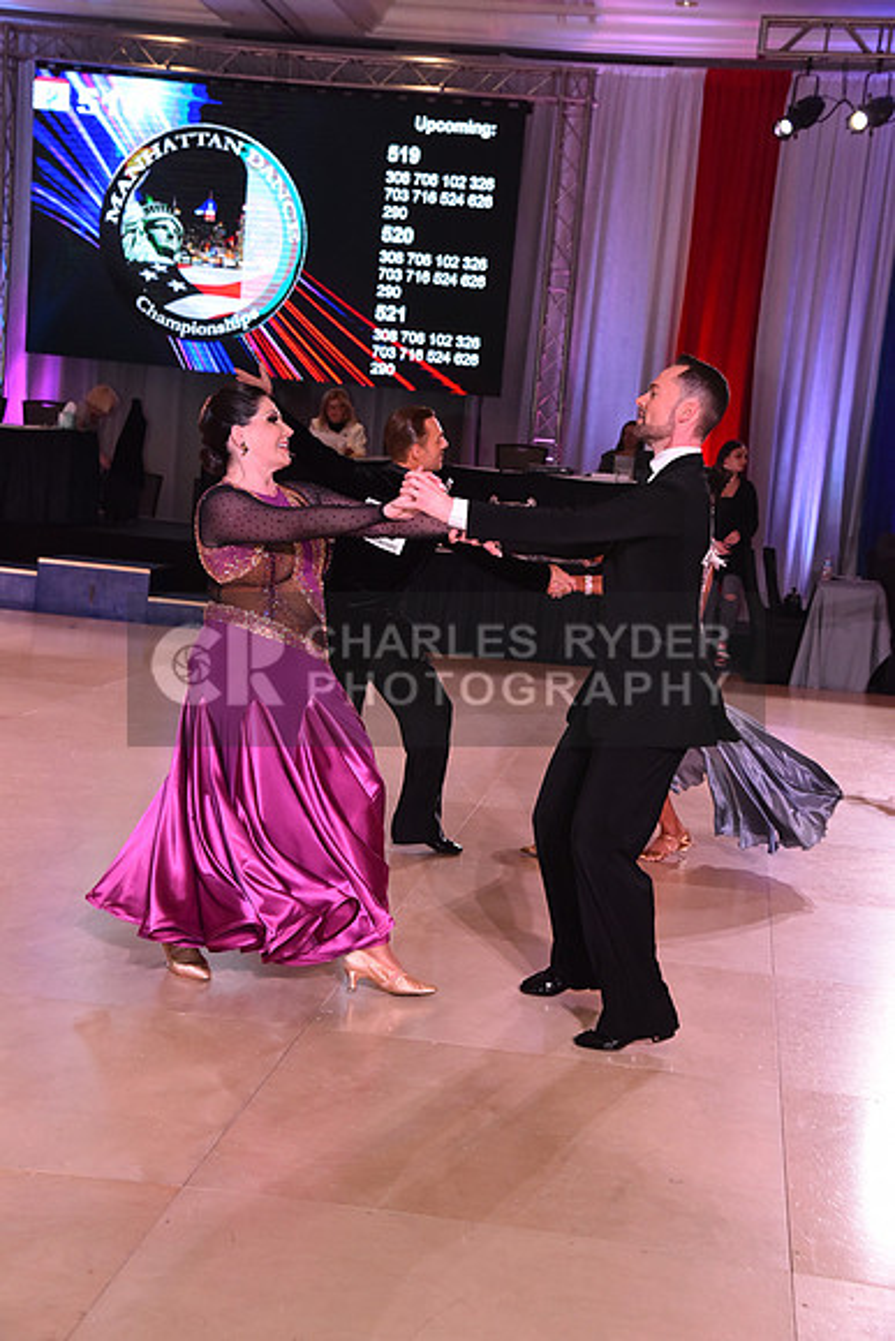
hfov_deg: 20.6
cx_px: 448
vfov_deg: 30.5
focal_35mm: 66
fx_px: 2460
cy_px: 670
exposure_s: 1/320
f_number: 7.1
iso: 2500
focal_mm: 66
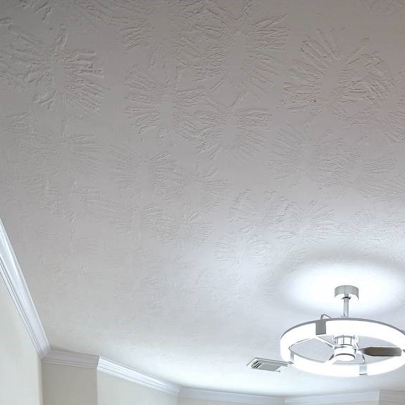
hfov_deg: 42.2
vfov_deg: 30.3
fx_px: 490
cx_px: 343
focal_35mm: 37
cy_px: 577
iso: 400
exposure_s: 1/45
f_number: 4
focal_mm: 14
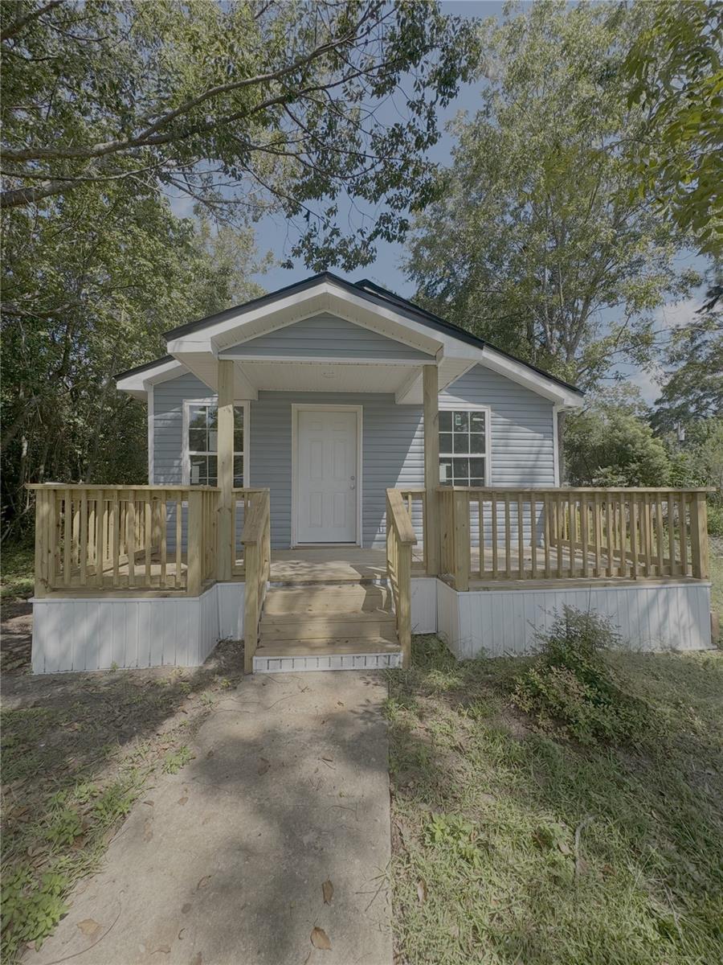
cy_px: 482
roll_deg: +0.4
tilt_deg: +2.1
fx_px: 390
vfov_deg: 102.1
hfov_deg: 85.7
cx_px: 362
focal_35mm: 14
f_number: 2.2
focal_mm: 2.22
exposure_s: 1/968
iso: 50
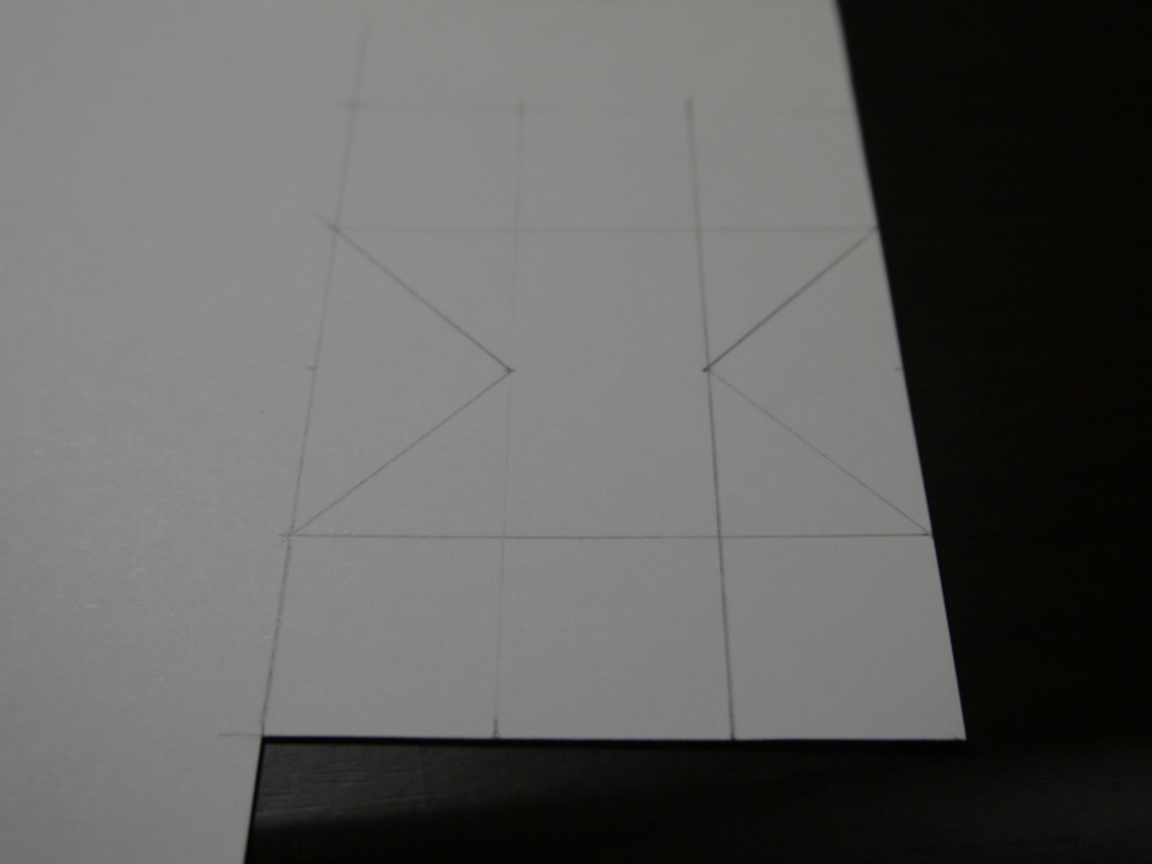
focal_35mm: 39
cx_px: 576
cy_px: 432
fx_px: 1298
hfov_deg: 47.9
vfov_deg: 36.8
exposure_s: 1/80
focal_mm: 14
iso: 160
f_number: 3.5
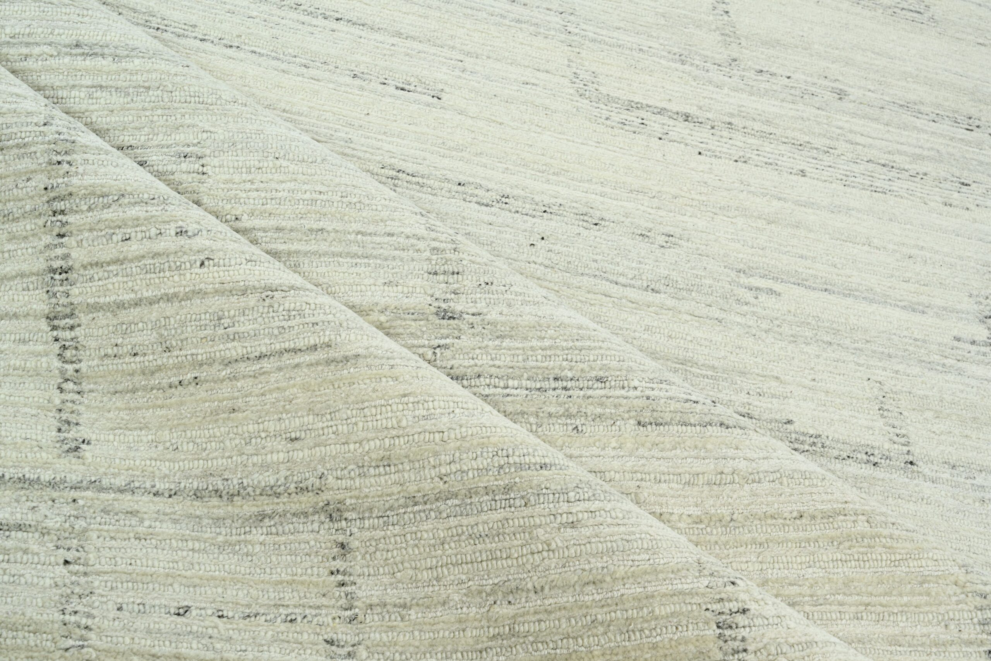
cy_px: 330
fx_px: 1597
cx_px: 496
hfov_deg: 34.5
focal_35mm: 58
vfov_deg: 23.4
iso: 125
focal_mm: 58
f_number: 11
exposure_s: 1/125
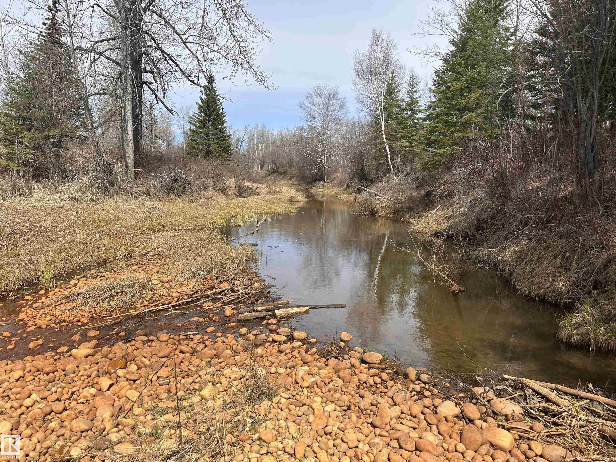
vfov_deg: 56.8
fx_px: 427
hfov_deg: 71.6
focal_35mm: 24
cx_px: 308
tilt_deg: -6.5
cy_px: 231
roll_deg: -0.2
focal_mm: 6.86
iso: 80
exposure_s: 1/3472
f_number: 1.78
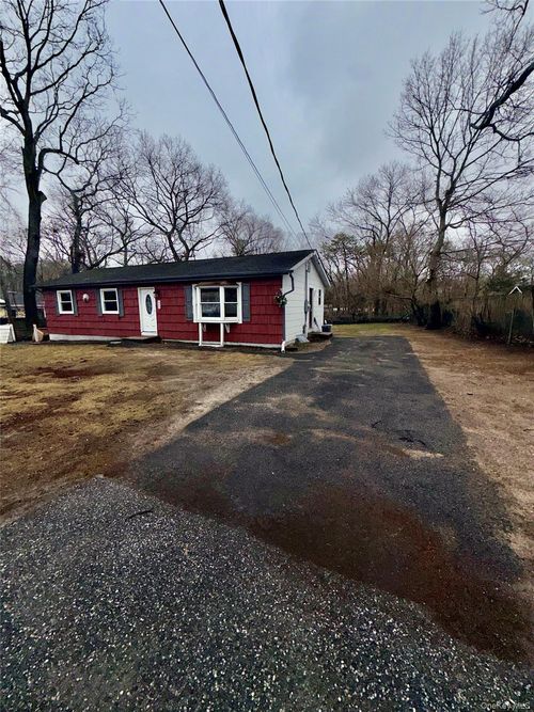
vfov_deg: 102.1
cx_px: 267
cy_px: 356
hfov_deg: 85.7
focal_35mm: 14
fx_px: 288
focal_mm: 2.22
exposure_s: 1/228
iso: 16
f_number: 2.2
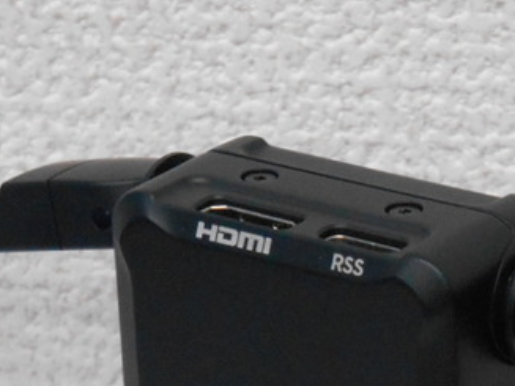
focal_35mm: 257
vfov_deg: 5.7
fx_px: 3822
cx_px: 444
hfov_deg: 7.7
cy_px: 498
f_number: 4.5
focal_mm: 12.5
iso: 400
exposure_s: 1/60
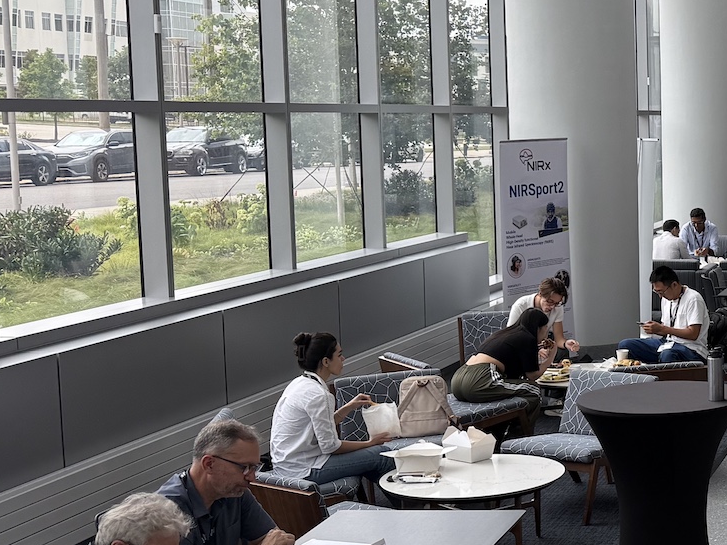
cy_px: 280
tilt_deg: -5.8
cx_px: 971
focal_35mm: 66
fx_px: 1386
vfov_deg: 22.2
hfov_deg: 25.0
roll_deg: -1.4
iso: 100
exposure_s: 1/992
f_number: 1.78
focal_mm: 6.76
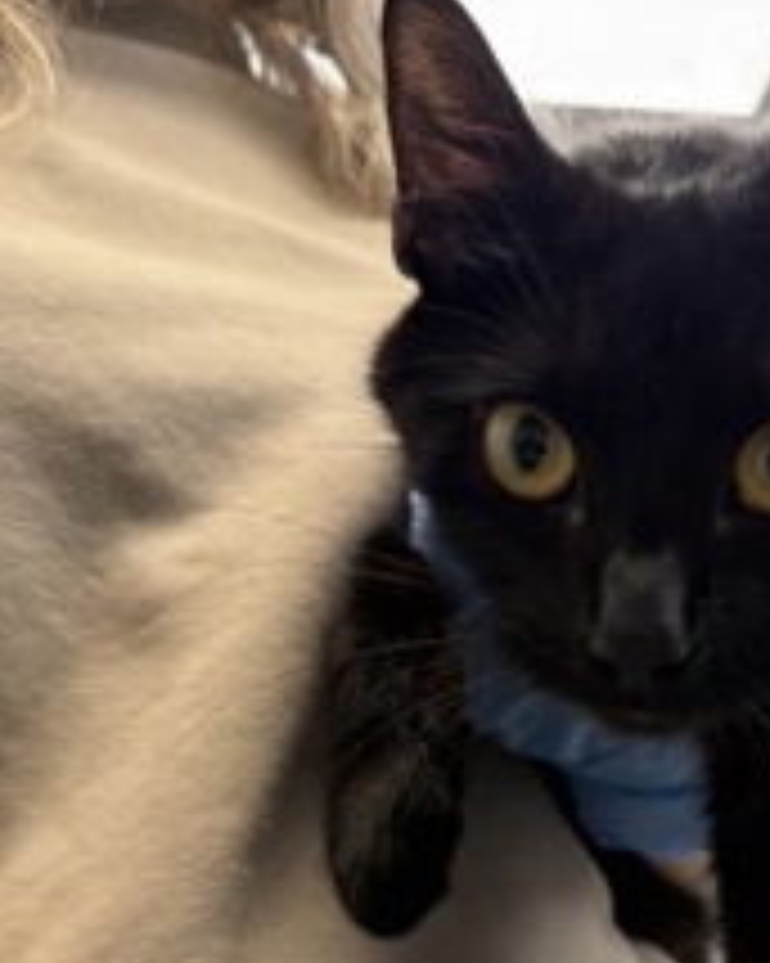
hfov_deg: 31.7
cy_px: 824
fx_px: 1311
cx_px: 633
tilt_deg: +7.2
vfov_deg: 38.2
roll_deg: +3.5
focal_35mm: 46
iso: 200
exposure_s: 1/120
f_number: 1.78
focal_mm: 6.76
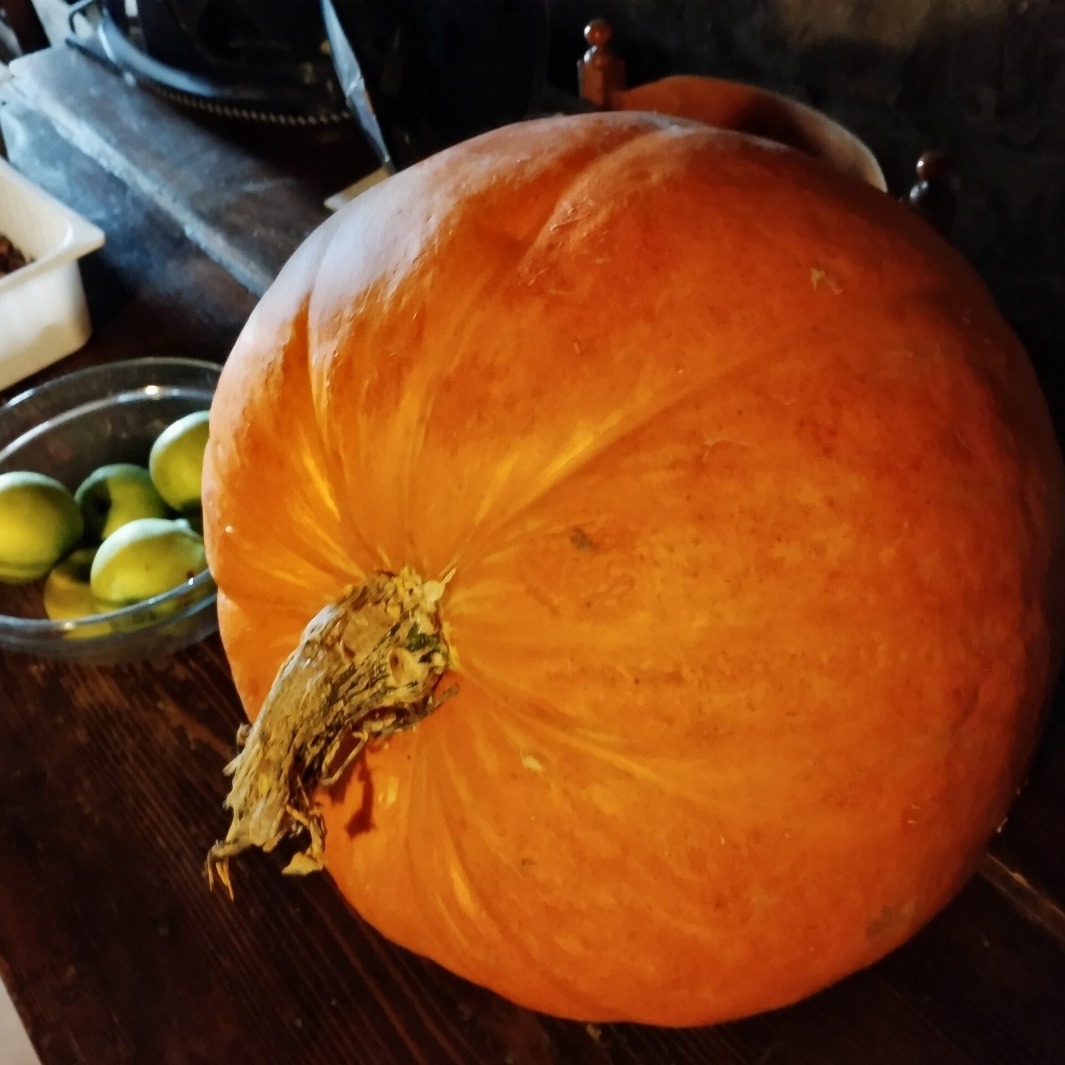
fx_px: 1149
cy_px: 533
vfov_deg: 49.7
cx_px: 500
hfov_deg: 49.7
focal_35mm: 33
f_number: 1.8
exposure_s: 1/10
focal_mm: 4.27
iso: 4494
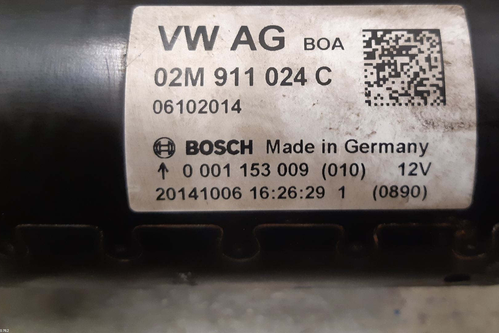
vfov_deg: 38.2
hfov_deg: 55.5
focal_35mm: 34
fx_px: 471
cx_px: 290
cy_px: 98
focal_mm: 3.93
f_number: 1.7
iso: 200
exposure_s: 1/50
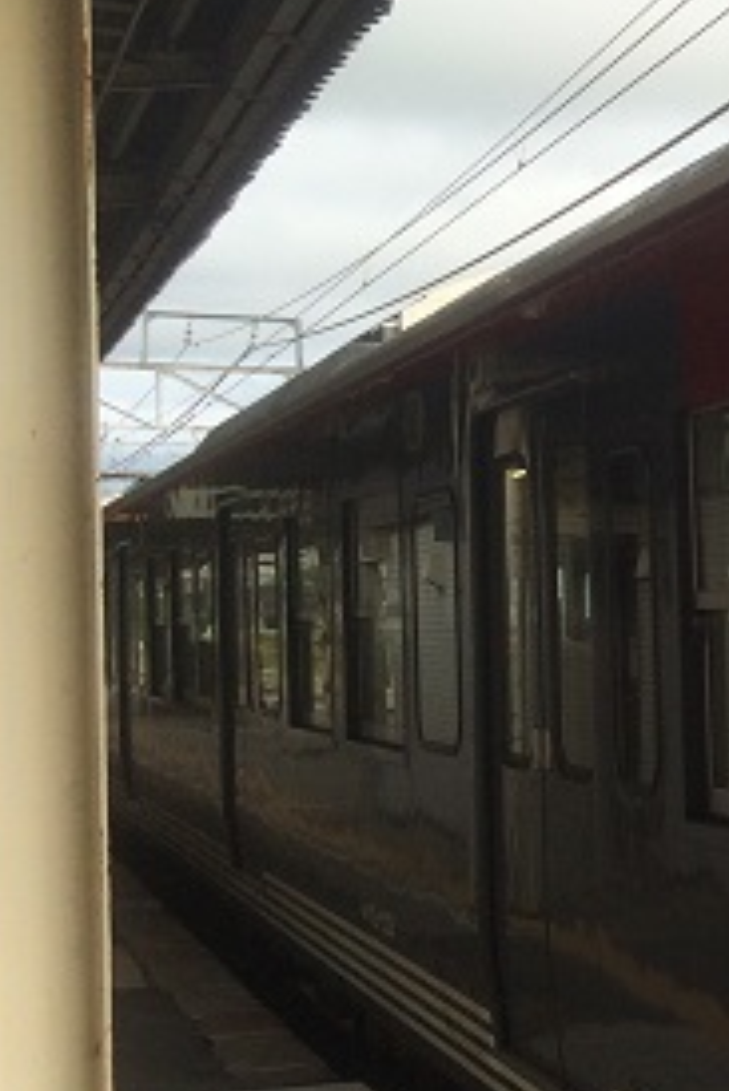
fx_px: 2336
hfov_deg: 15.1
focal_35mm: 77
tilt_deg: -1.1
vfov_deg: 26.2
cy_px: 663
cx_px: 1358
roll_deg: +1.2
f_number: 2.2
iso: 32
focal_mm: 4.15
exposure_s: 1/370
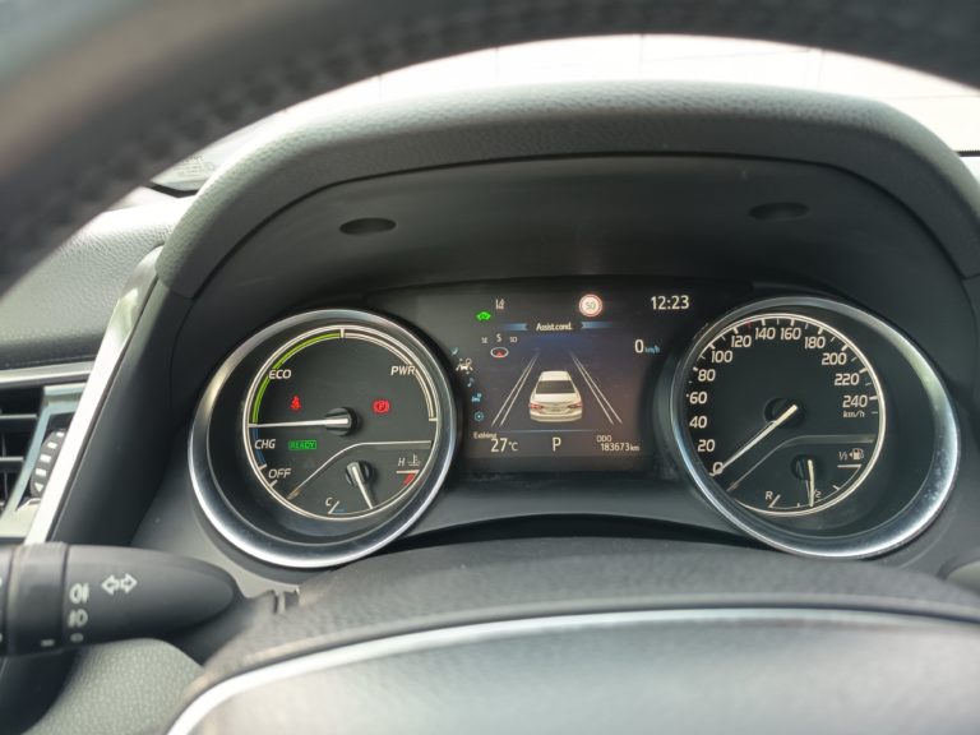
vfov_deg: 56.8
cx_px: 490
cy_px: 368
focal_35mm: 24
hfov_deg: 71.6
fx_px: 679
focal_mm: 5.27
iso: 243
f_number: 1.7
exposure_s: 1/50
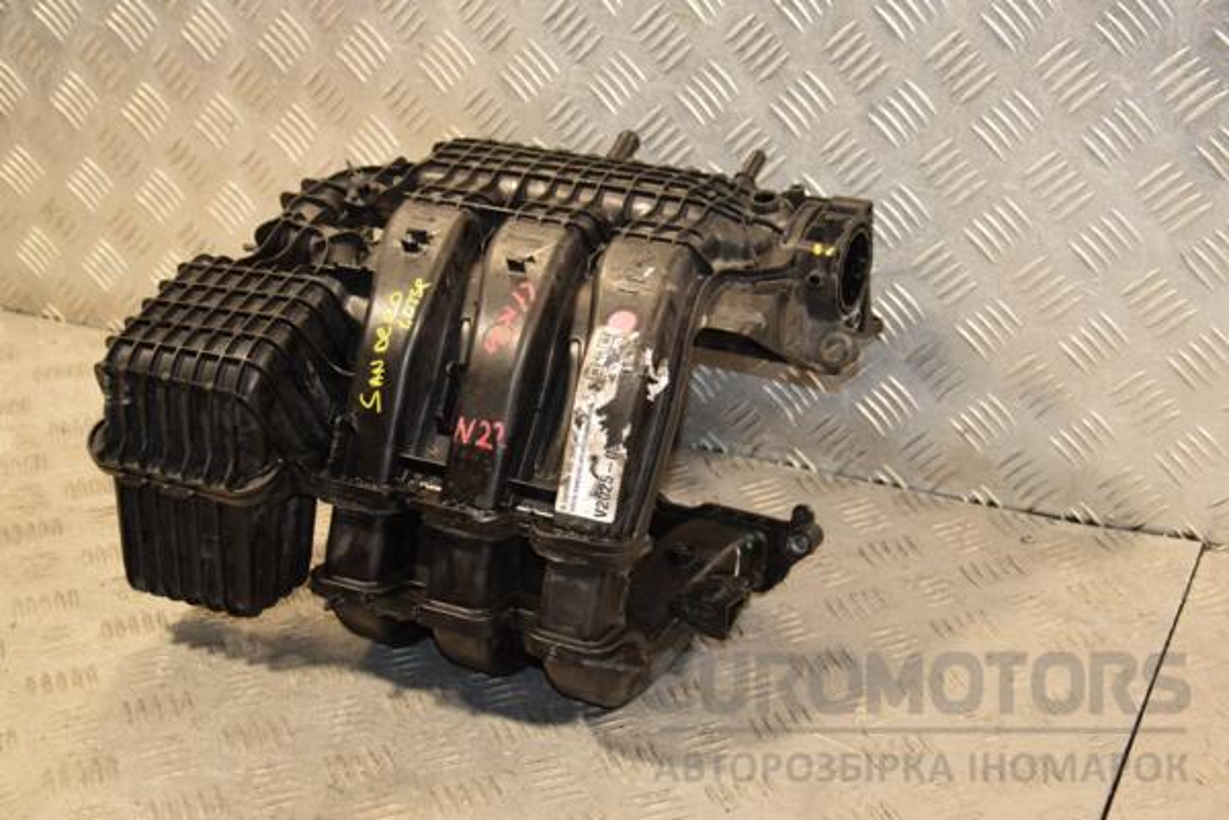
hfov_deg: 35.1
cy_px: 410
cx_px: 614
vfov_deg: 23.8
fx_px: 1946
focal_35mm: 57
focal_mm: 38
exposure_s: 1/125
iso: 800
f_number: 5
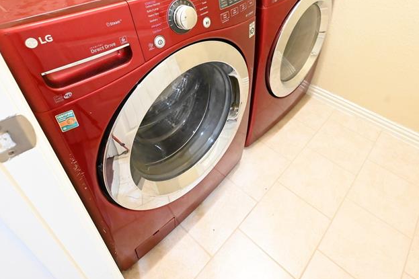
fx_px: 268
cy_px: 81
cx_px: 247
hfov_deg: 75.4
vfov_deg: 53.4
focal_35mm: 23
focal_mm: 14
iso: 16000
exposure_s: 1/50
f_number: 8
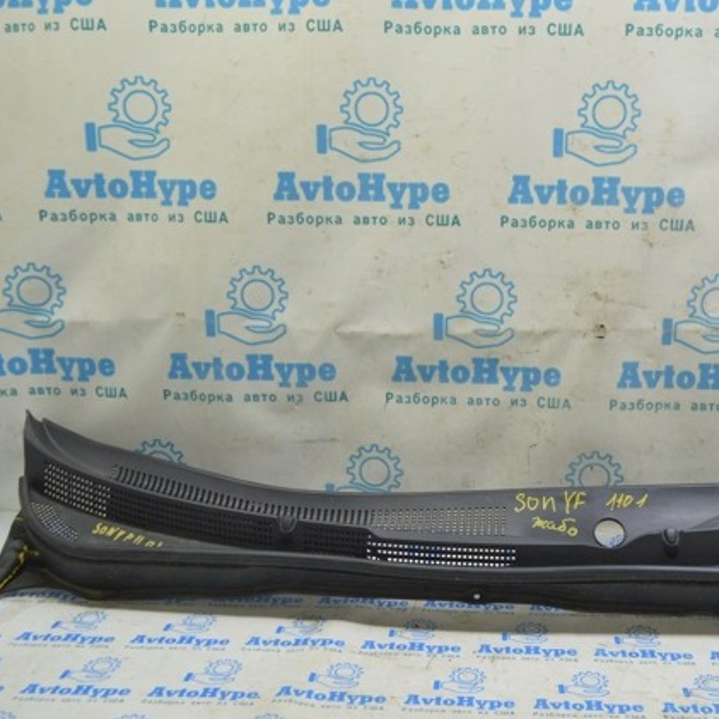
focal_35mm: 41
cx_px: 488
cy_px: 360
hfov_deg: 40.7
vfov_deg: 41.3
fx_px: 955
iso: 400
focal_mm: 21
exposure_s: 1/20
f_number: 5.6
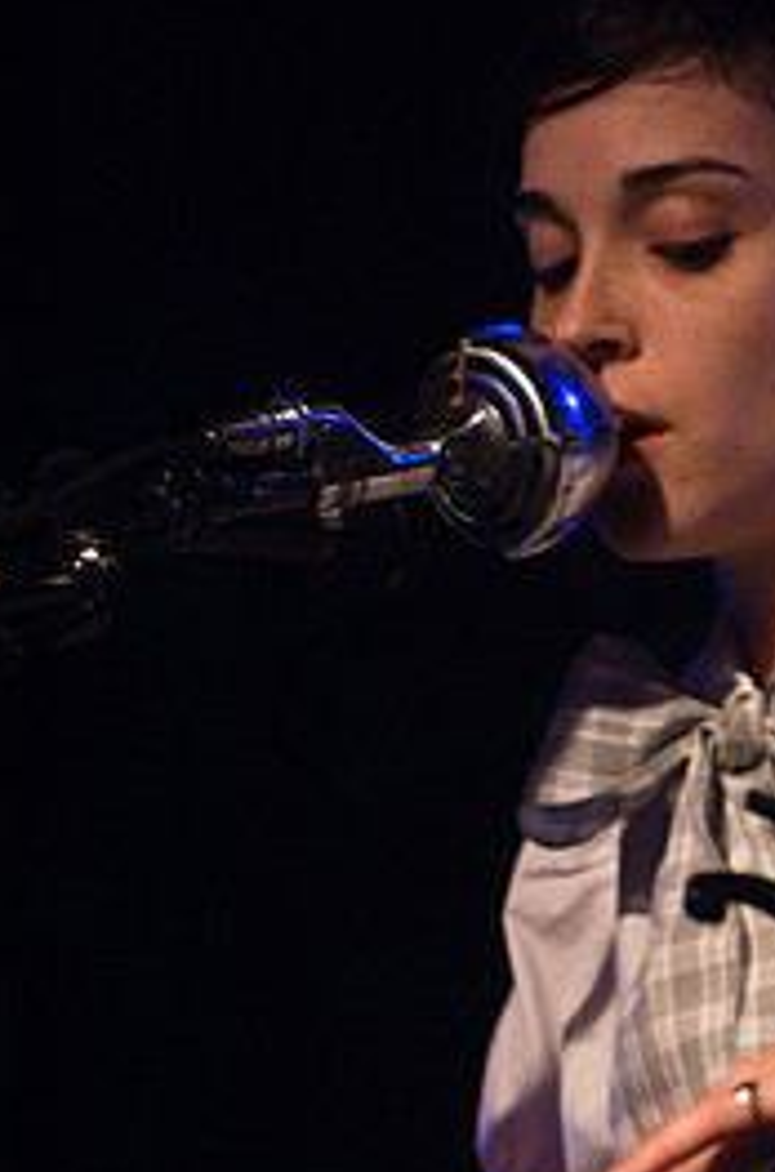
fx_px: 5843
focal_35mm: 180
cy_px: 878
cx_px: 617
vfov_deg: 11.4
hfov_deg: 7.6
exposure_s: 1/25
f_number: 2.8
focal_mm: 70
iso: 800
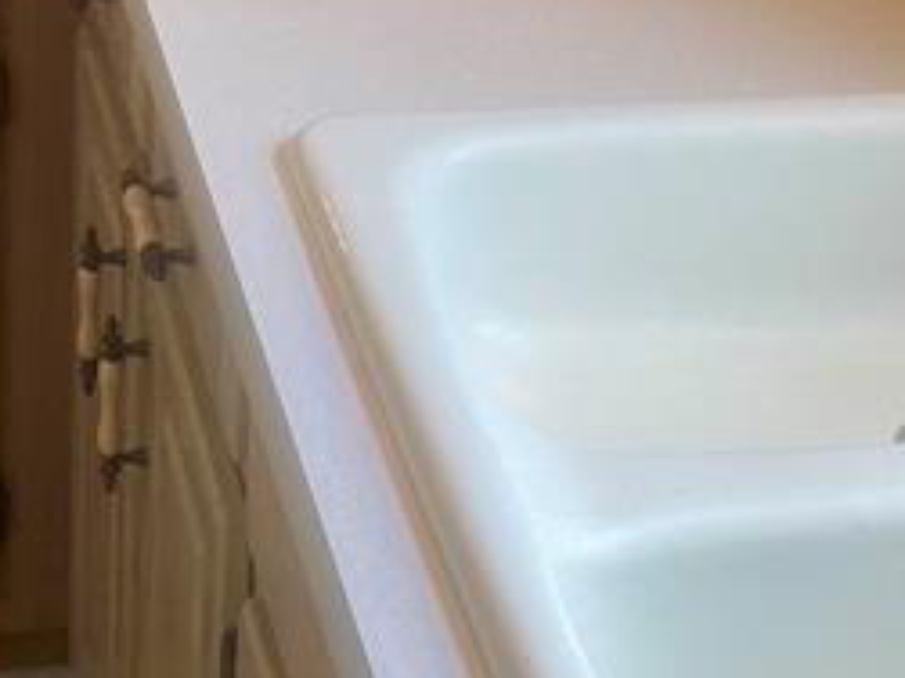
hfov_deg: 18.3
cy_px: -325
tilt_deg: -17.4
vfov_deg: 13.2
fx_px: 2770
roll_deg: -0.8
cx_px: 126
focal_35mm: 106
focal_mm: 4.25
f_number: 1.8
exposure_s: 1/60
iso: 100
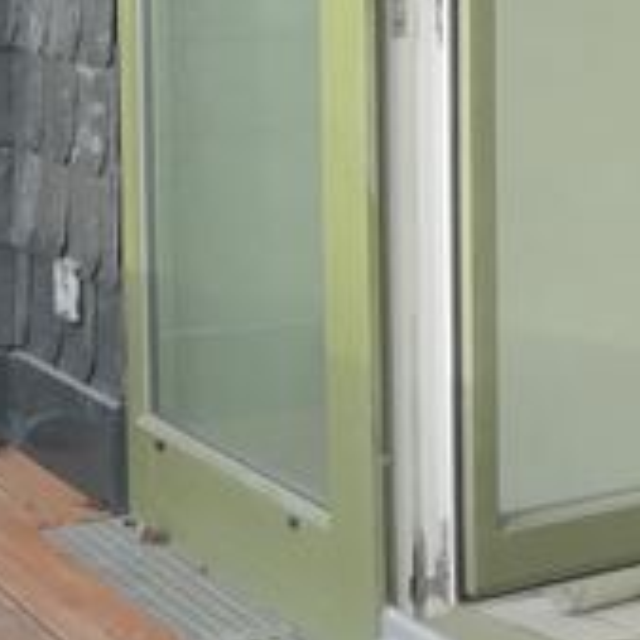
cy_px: 42
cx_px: 462
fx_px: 2238
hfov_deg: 16.2
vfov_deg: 16.0
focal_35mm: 107
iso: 80
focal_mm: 3.6
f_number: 2.8
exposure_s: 1/400
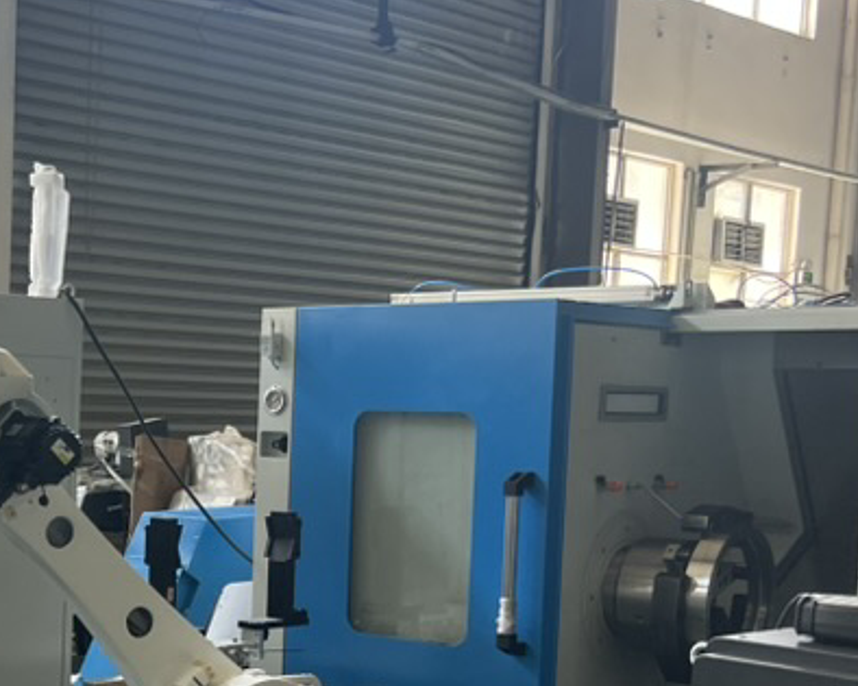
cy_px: 551
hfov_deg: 27.1
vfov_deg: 22.8
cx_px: 4
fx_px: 1676
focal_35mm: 66
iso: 125
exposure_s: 1/114
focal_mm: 5.7
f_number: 1.5
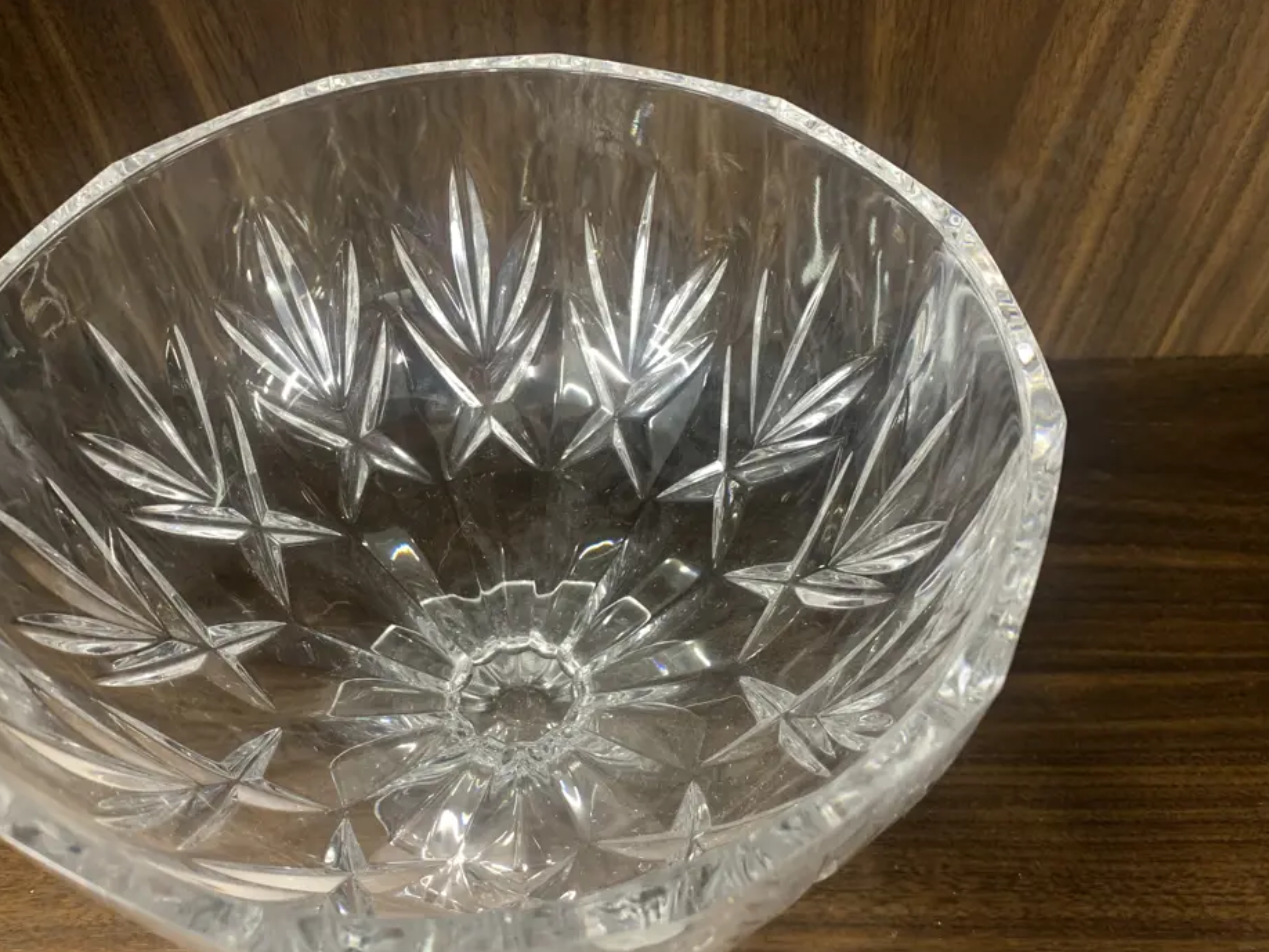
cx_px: 568
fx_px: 1063
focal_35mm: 29
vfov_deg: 48.2
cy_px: 526
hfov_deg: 61.5
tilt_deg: -52.5
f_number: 1.8
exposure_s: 1/33
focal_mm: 4.25
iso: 320
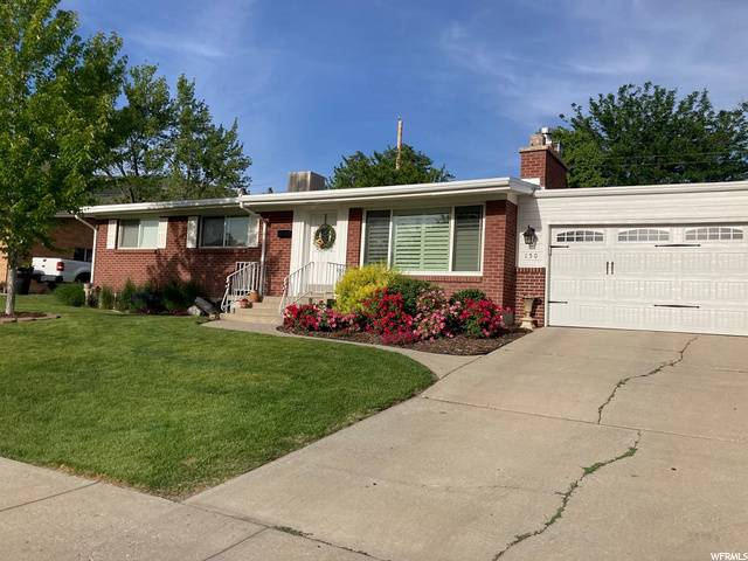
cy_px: 280
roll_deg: -3.1
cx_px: 374
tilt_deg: +3.5
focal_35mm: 28
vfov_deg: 49.7
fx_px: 605
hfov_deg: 63.4
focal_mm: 3.99
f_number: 1.8
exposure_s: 1/3745
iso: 25
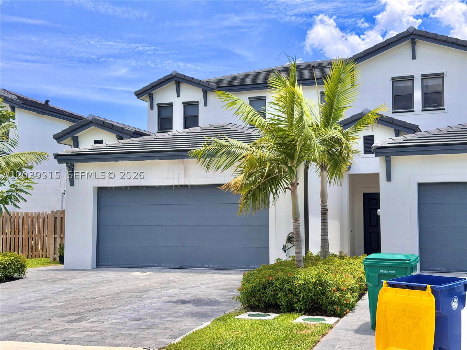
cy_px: 175
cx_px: 234
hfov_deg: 39.7
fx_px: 648
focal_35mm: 48
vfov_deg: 30.3
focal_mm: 6.76
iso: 64
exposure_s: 1/4098
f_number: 1.78
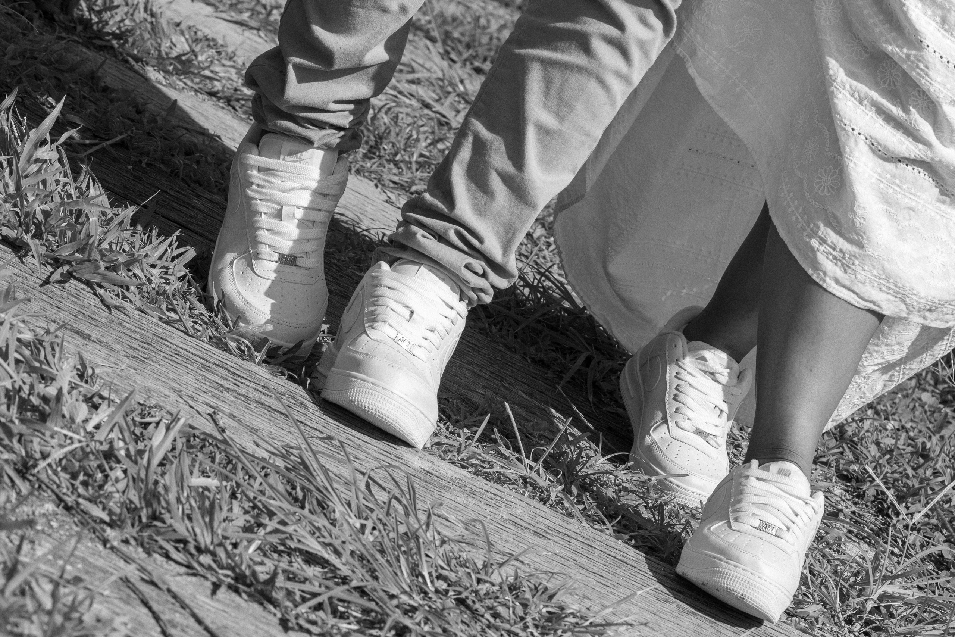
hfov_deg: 13.0
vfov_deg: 8.7
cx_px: 411
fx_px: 4188
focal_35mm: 158
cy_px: 330
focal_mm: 85
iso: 160
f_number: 8
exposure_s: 1/500
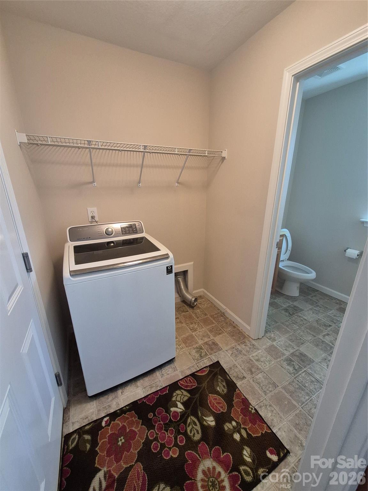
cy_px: 246
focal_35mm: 13
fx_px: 184
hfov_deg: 89.9
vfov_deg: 106.2
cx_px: 184
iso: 320
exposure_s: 1/60
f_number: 2.2
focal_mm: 1.74
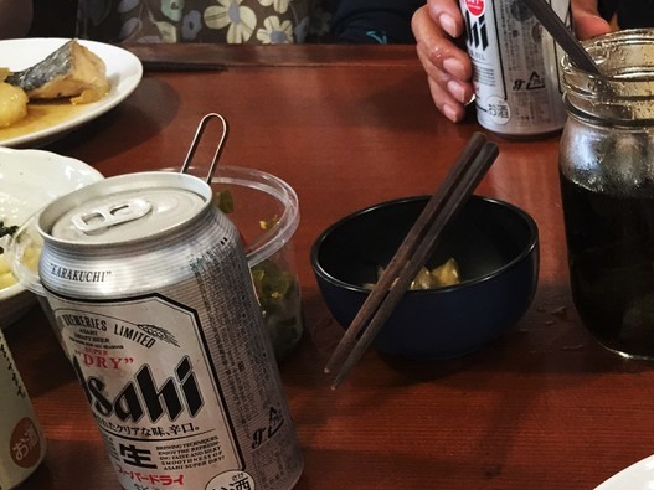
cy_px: 474
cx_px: 704
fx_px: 1247
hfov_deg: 27.2
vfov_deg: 21.6
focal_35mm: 66
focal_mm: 4.15
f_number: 2.2
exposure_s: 1/15
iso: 40
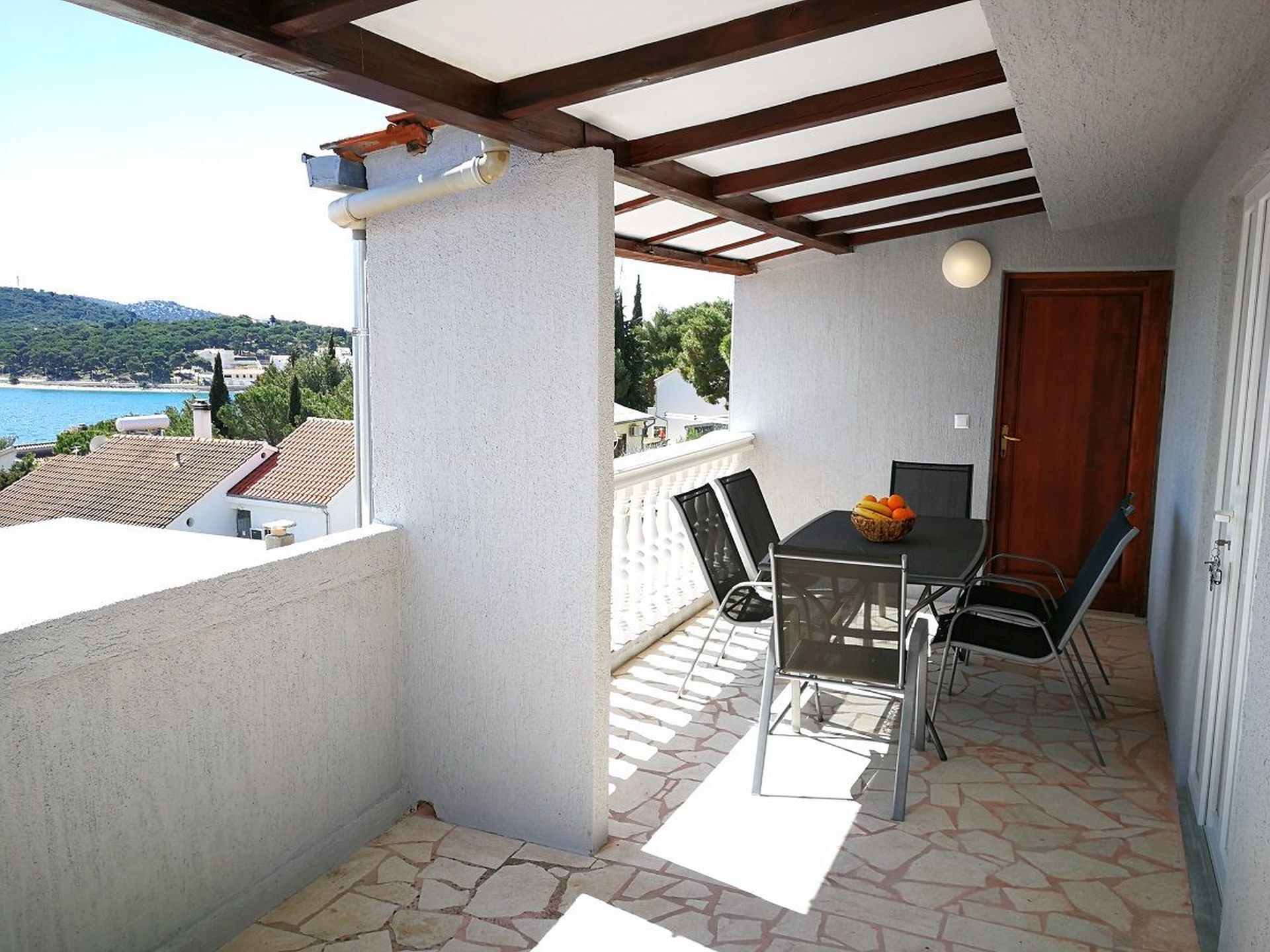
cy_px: 476
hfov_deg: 65.3
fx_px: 991
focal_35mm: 27
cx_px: 635
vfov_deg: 51.4
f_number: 2.2
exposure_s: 1/344
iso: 50
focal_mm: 3.95
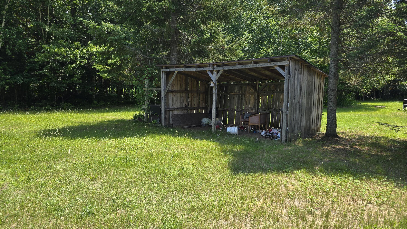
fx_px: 281
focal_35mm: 26
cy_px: 118
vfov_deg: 44.4
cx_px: 206
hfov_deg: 71.9
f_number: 1.7
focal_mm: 6.3
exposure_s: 1/269
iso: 12
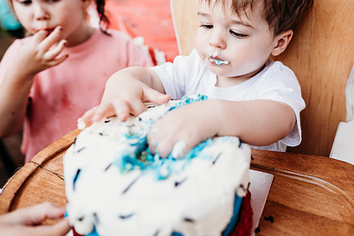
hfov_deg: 55.4
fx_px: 334
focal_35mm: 34
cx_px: 212
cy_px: 70
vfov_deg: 38.3
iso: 400
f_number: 2.5
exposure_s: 1/200
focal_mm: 24
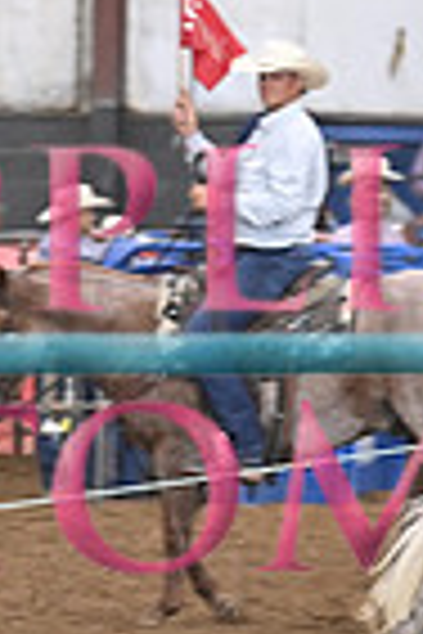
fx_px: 14522
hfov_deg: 1.7
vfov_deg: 2.5
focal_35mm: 824
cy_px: 348
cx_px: 4
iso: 2500
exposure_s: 1/250
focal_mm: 200
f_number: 3.2
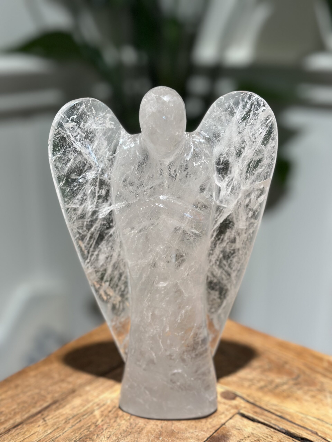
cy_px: 221
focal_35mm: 48
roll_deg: +0.4
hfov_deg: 30.3
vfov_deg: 39.7
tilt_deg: -18.0
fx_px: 614
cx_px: 166
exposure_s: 1/100
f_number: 1.78
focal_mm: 6.86
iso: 100
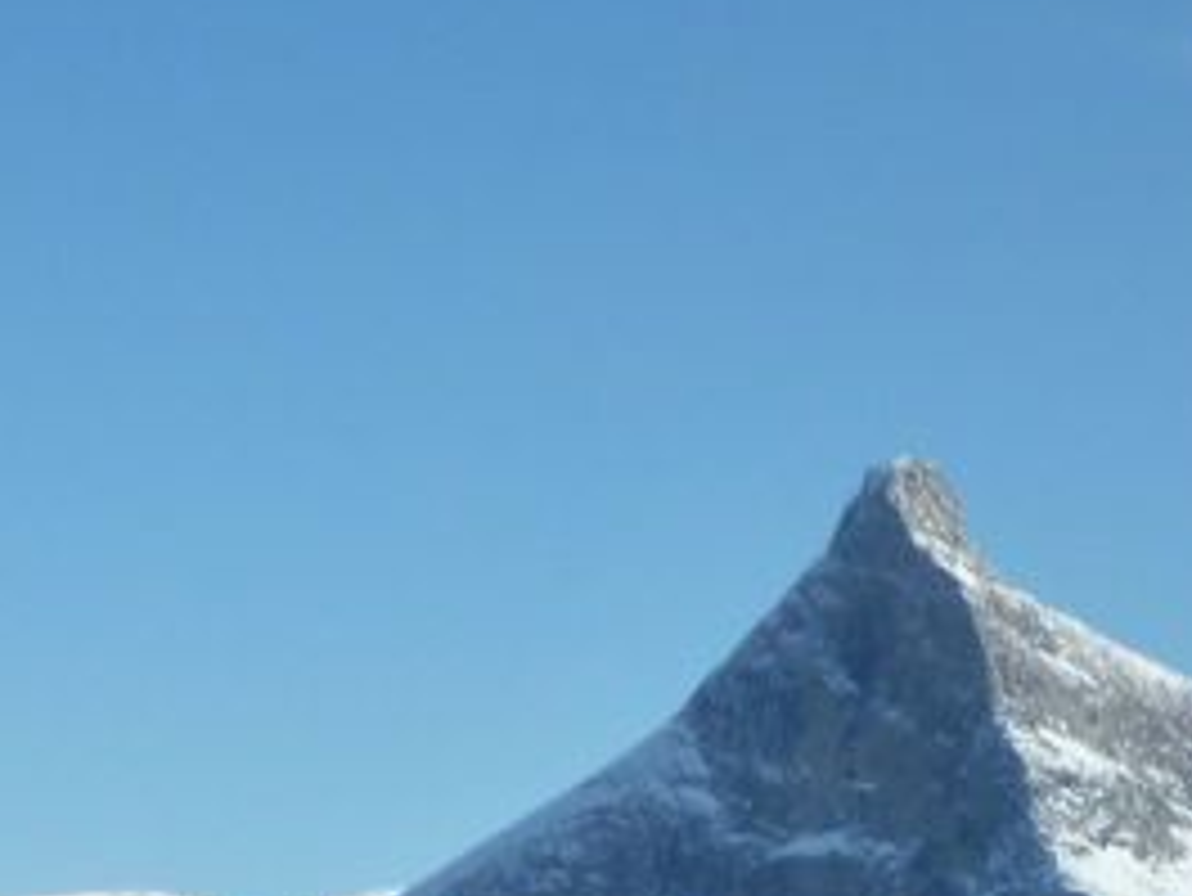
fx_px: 6132
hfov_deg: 11.0
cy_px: 946
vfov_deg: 8.3
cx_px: -112
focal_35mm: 178
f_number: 5.6
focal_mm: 9.7
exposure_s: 1/640
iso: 125
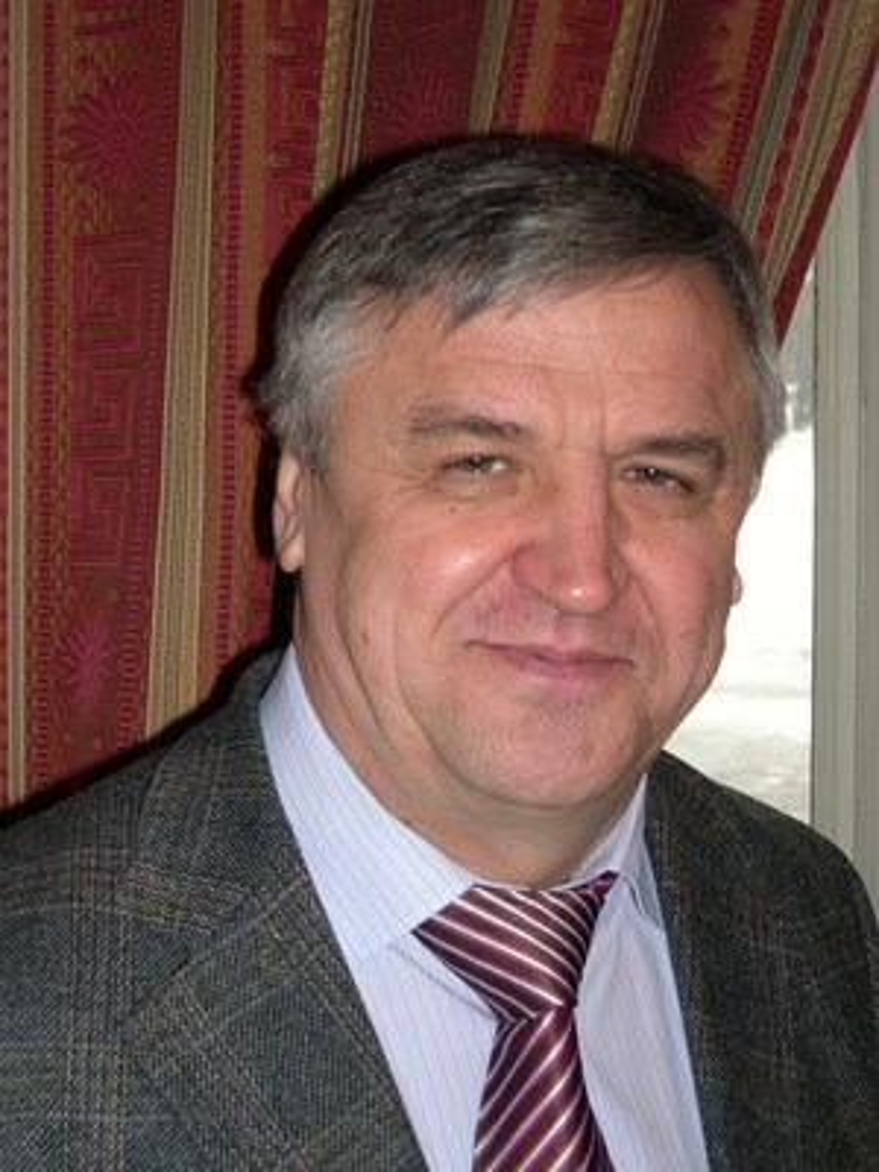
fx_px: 2099
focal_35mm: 62
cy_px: 586
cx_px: 440
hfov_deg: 23.7
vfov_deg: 31.2
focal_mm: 13.2
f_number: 3.5
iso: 100
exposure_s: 1/30
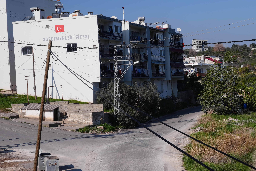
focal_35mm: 65
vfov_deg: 20.9
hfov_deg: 29.8
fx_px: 462
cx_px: 223
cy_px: 99
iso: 100
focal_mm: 28
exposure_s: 1/250
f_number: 10
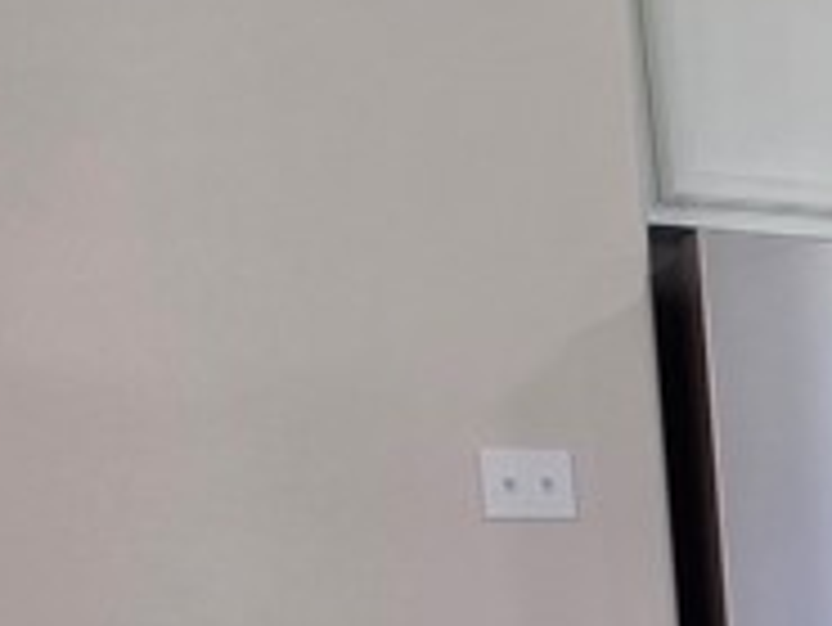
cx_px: 2114
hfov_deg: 14.2
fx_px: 1732
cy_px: 743
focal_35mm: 72
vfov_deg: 19.3
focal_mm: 2.2
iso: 125
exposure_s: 1/120
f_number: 1.9
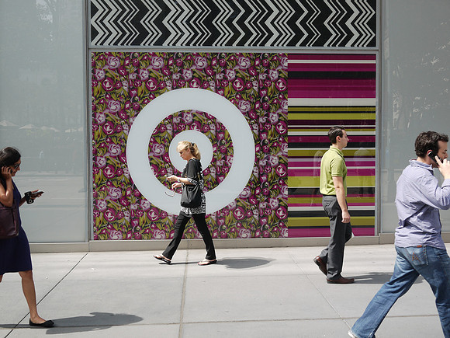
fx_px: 520
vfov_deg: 36.0
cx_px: 225
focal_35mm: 40
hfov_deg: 46.8
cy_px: 169
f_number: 4.5
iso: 100
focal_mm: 20
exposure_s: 1/400
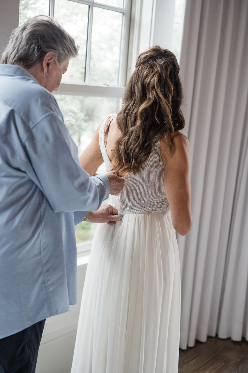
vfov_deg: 39.6
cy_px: 186
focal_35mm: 50
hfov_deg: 27.0
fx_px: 517
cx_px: 124
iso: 1000
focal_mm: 50
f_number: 2.5
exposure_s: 1/160
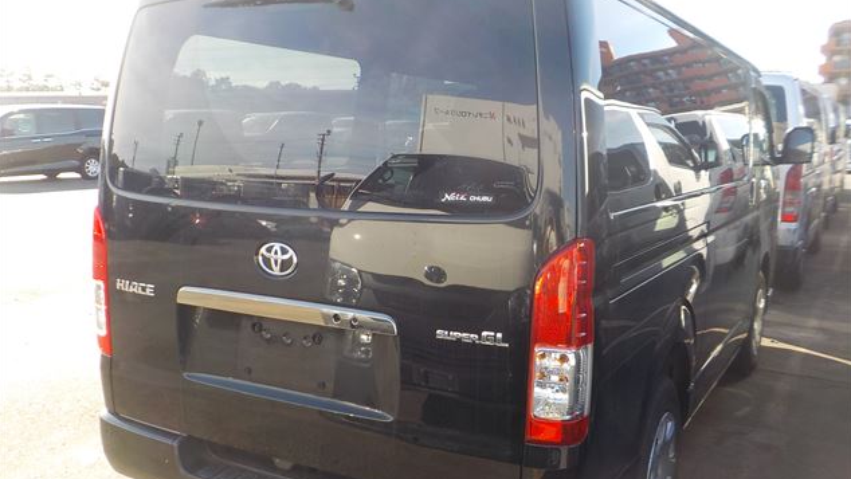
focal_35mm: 33
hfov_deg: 59.5
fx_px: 745
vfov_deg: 35.7
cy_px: 251
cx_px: 427
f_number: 3.3
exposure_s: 1/250
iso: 125
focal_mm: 4.1
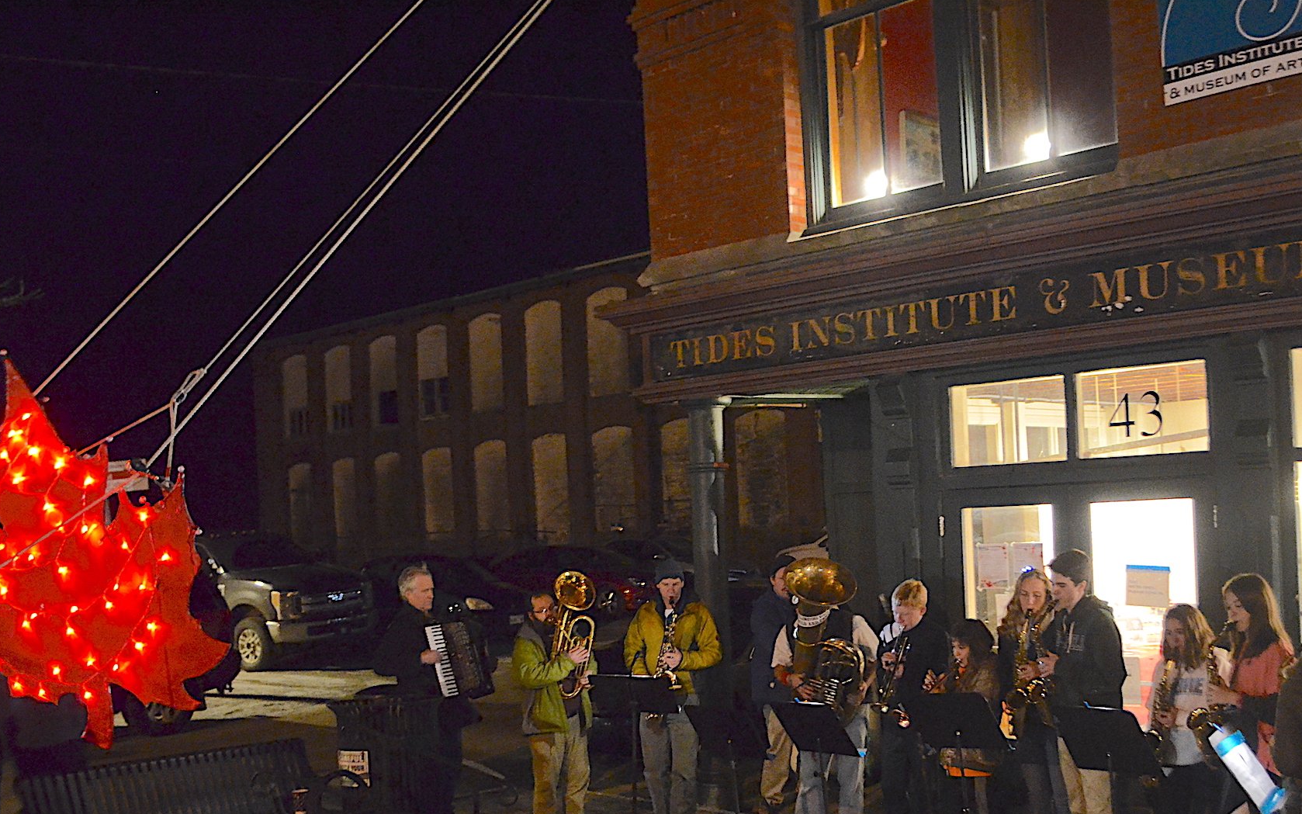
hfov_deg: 49.3
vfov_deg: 31.8
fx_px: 1419
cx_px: 665
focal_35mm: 40
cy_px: 512
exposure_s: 1/15
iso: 3200
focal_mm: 22
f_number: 4
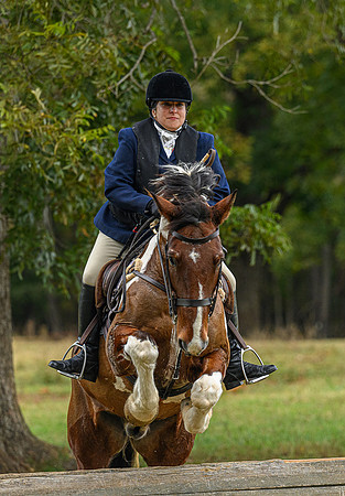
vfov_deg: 6.8
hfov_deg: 4.7
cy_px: 265
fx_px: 4183
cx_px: 267
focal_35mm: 300
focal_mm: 165
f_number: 3.5
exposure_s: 1/640
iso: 800
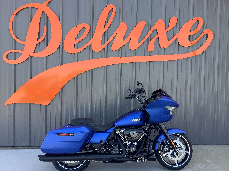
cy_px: 86
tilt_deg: -1.4
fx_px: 205
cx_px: 114
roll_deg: -2.4
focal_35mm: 31
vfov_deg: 45.4
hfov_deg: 58.4
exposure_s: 1/169
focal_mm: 3.3
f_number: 2.4
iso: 25
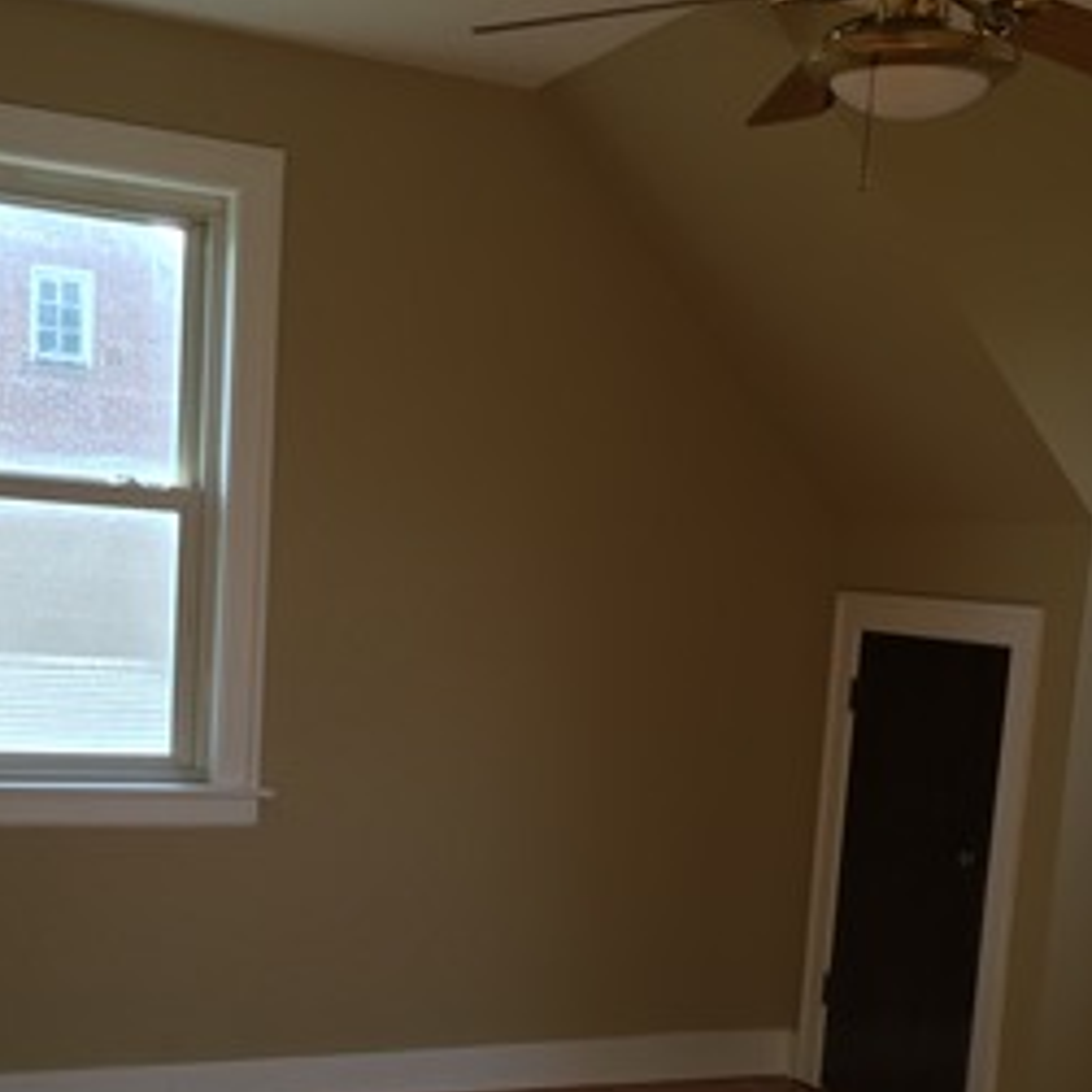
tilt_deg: -7.9
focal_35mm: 49
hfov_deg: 34.7
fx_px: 1749
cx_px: 561
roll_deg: -4.2
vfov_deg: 33.9
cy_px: 827
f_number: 2.2
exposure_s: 1/120
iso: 50
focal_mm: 4.15
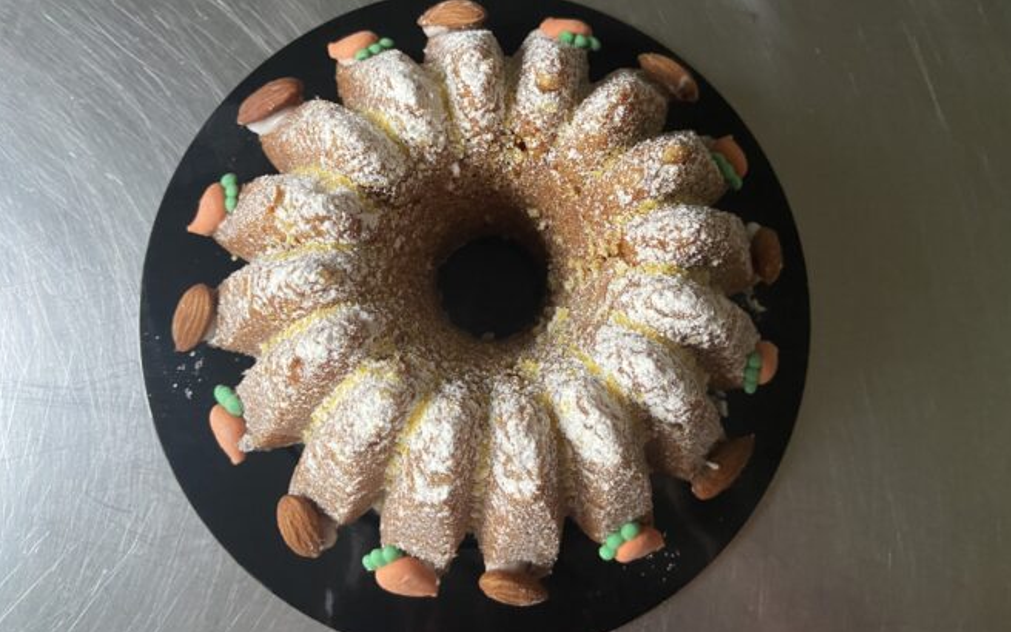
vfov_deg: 44.4
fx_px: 771
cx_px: 505
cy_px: 261
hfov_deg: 66.5
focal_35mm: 28
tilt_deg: -82.0
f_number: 1.8
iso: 320
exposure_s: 1/33
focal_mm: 4.25
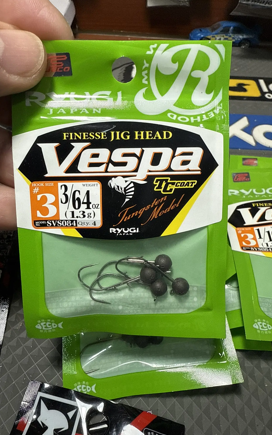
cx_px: 136
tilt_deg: -47.5
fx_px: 308
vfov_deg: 70.4
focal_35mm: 26
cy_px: 218
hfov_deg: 47.6
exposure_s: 1/100
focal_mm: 2.22
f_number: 2.2
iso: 125
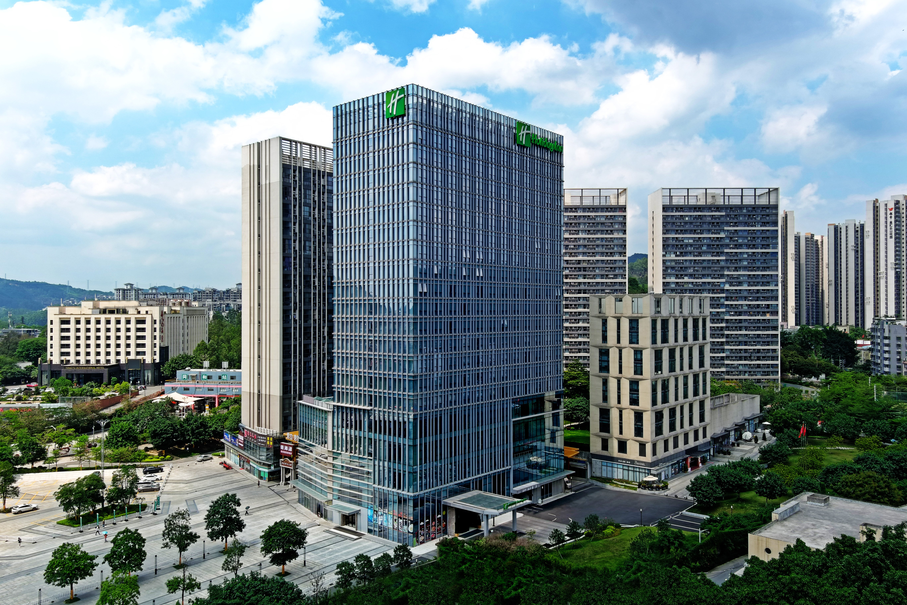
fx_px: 731
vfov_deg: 45.0
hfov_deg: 63.7
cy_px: 302
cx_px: 454
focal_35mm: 29
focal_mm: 10.57
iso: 100
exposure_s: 1/120
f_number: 10
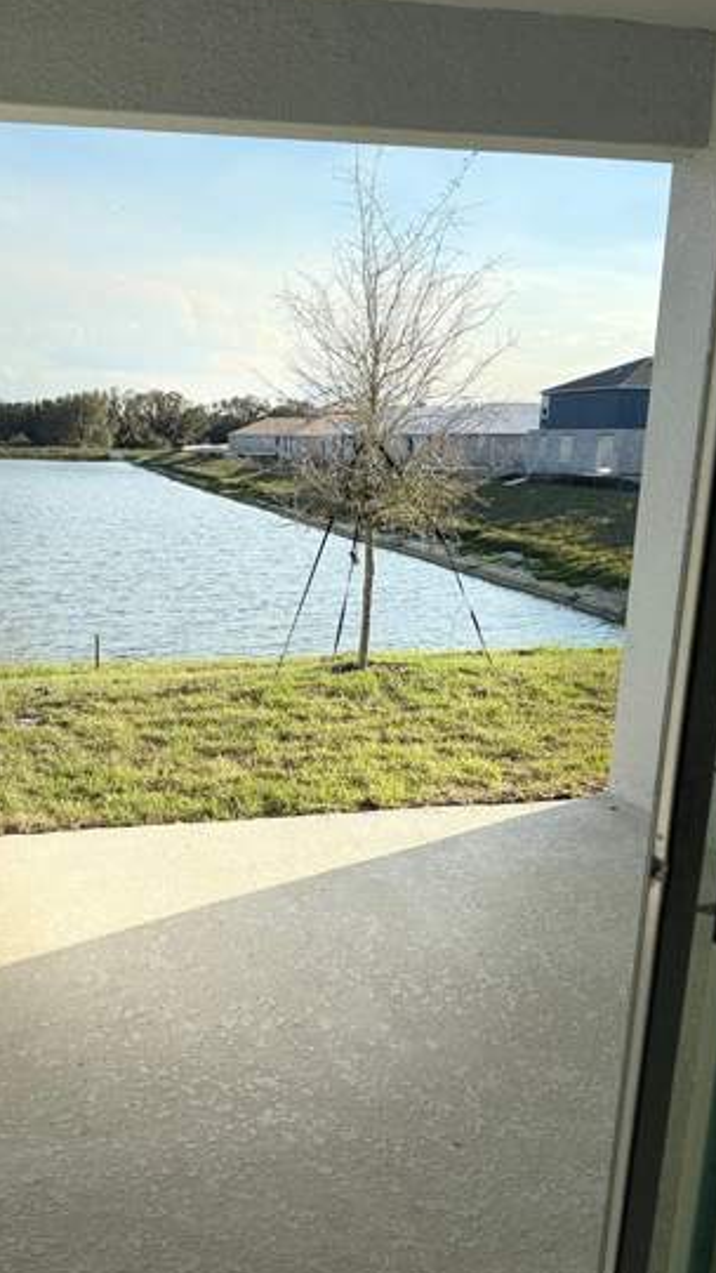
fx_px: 1046
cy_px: 724
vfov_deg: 62.4
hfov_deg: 37.5
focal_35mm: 31
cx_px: 257
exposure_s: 1/3759
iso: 80
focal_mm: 6.76
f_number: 1.78
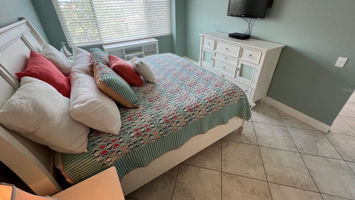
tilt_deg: -31.4
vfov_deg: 70.3
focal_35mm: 15
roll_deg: +1.1
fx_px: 141
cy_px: 90
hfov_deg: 103.0
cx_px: 177
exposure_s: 1/120
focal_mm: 1.57
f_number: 1.8
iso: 100
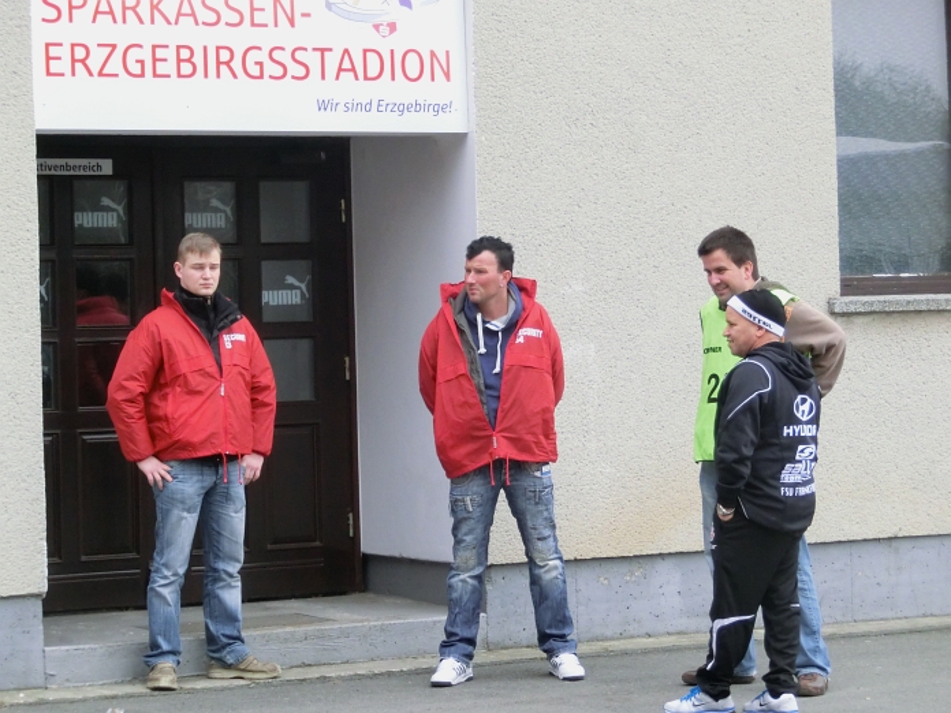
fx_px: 3791
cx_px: 476
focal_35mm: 138
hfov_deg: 14.3
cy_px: 356
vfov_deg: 10.7
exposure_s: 1/400
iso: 800
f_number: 5.8
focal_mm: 24.39
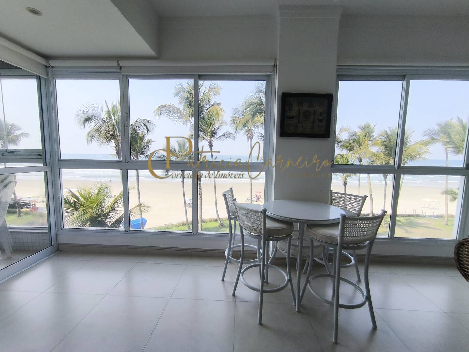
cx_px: 234
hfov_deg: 94.5
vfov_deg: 78.1
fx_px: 217
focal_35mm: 16
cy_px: 176
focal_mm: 1.65
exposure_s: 1/767
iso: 50
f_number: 2.2
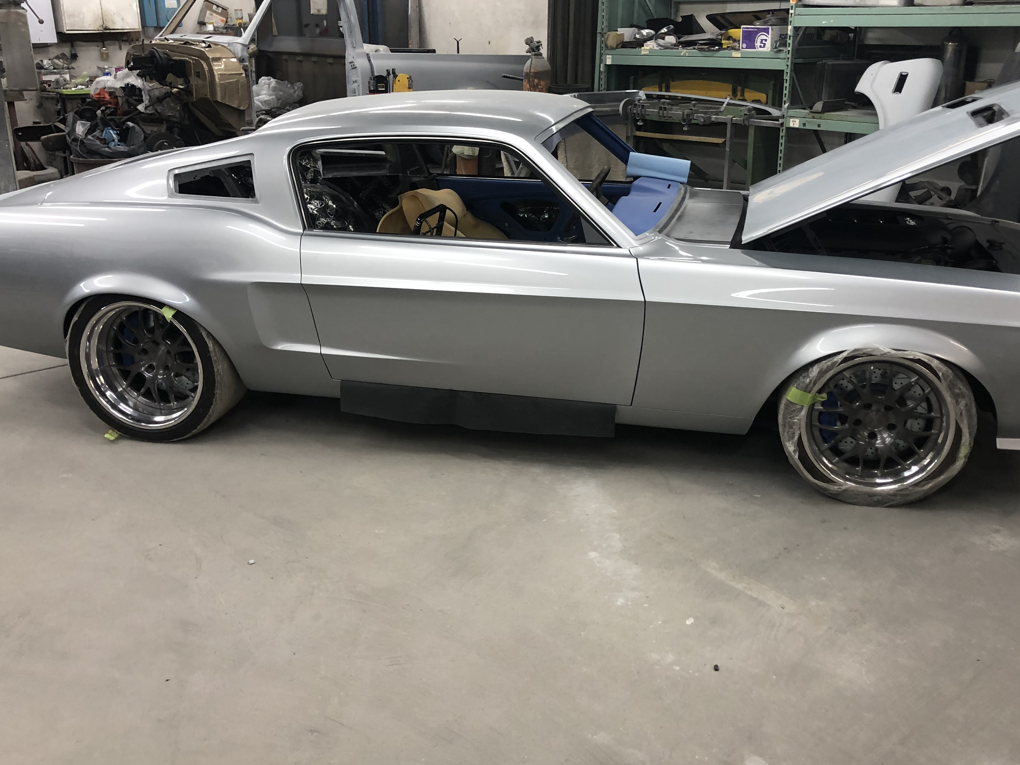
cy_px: 386
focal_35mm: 35
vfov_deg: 40.7
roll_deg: -1.0
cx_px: 533
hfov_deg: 52.6
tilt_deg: -20.6
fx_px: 1031
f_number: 1.8
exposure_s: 1/30
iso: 32
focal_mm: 3.99
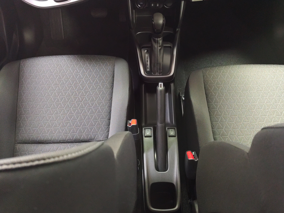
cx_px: 142
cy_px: 106
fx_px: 230
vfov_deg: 49.7
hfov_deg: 63.4
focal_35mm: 28
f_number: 1.65
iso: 3200
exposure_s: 1/14.3
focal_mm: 6.19
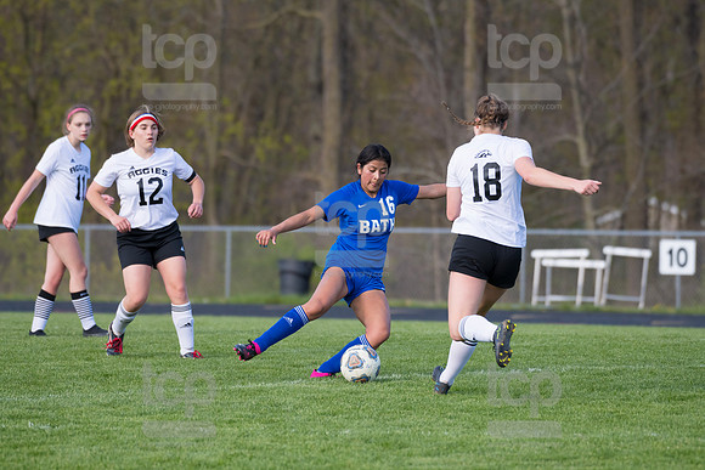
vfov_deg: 4.4
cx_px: 352
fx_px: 6072
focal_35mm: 310
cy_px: 235
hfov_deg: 6.6
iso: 800
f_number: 5.6
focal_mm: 310
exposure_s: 1/1600
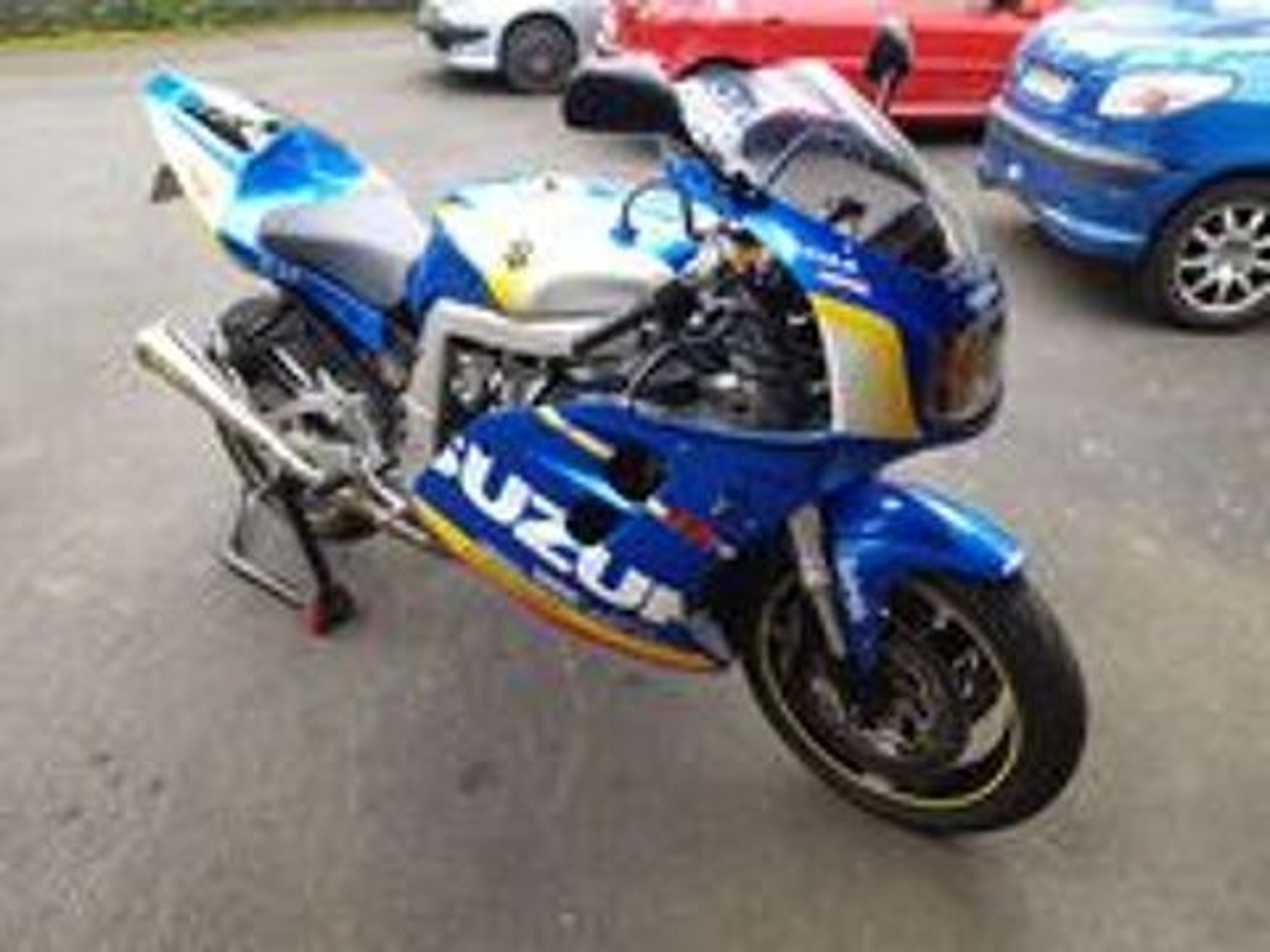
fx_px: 954
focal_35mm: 26
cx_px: 635
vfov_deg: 53.1
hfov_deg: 67.3
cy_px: 476
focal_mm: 3.92
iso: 40
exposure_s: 1/196
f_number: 1.7
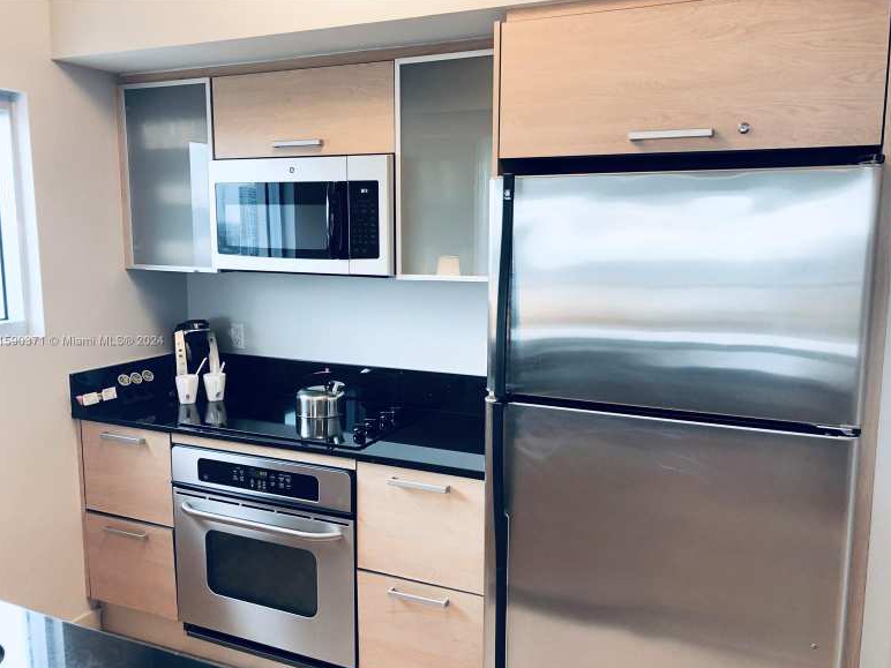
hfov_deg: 61.7
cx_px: 441
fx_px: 746
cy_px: 341
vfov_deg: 48.2
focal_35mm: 29
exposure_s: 1/60
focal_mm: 4
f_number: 1.8
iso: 160
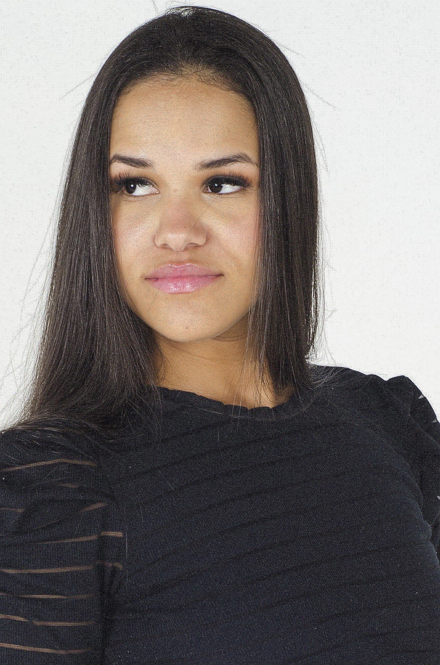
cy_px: 332
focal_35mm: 75
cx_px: 220
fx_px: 1381
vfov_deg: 27.0
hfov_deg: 18.1
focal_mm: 50
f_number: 7.1
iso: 200
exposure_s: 1/125
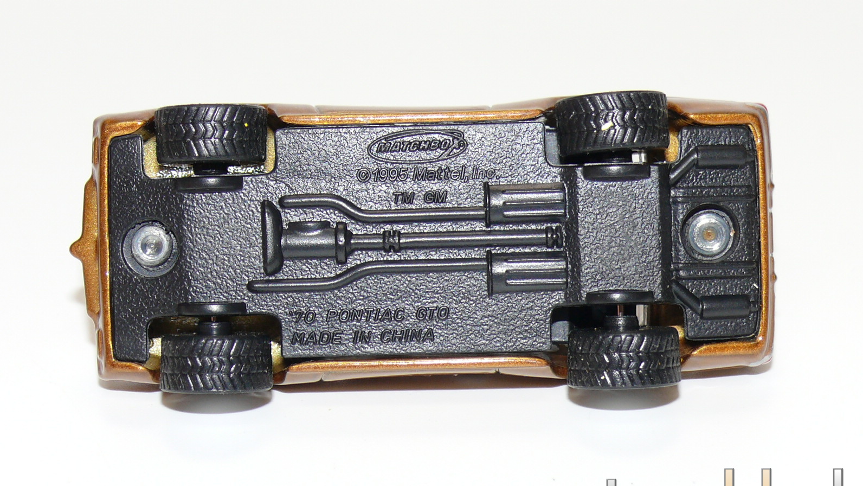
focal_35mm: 104
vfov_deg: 11.7
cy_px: 226
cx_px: 430
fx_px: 2380
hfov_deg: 20.6
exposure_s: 1/30
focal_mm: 12.9
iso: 100
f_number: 4
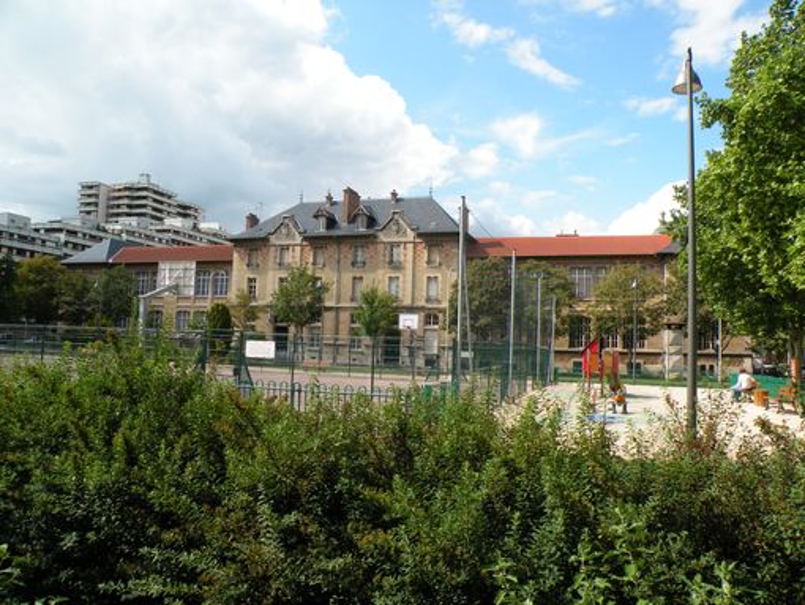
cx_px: 402
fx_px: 628
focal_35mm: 27
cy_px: 302
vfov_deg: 51.4
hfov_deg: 65.3
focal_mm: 4.7
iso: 64
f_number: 5.6
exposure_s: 1/203
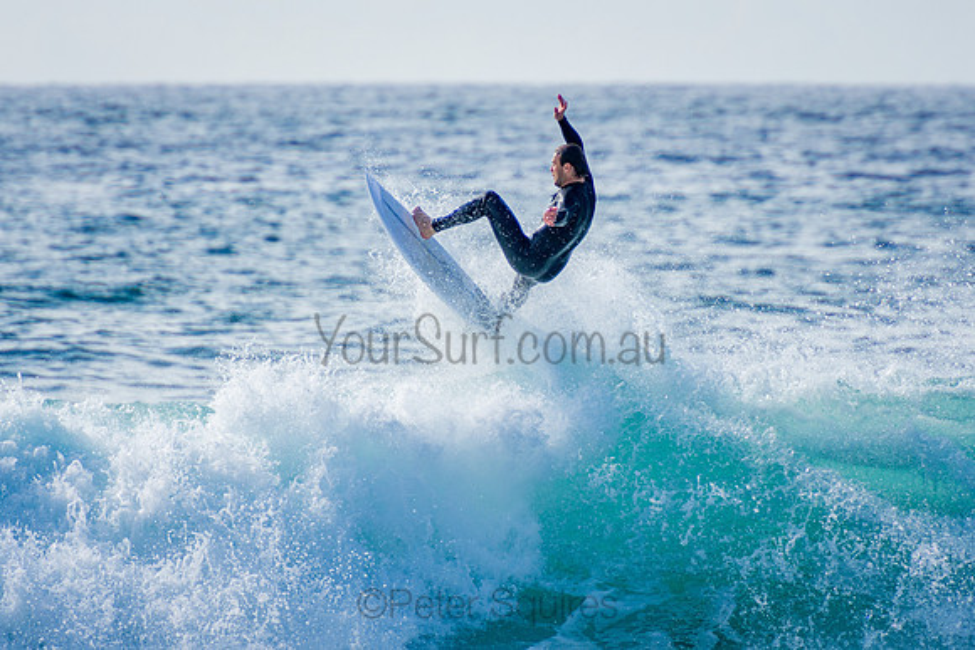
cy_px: 317
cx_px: 500
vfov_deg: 2.1
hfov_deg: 3.2
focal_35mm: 650
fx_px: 17600
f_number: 5.6
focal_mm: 400
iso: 280
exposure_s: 1/2000
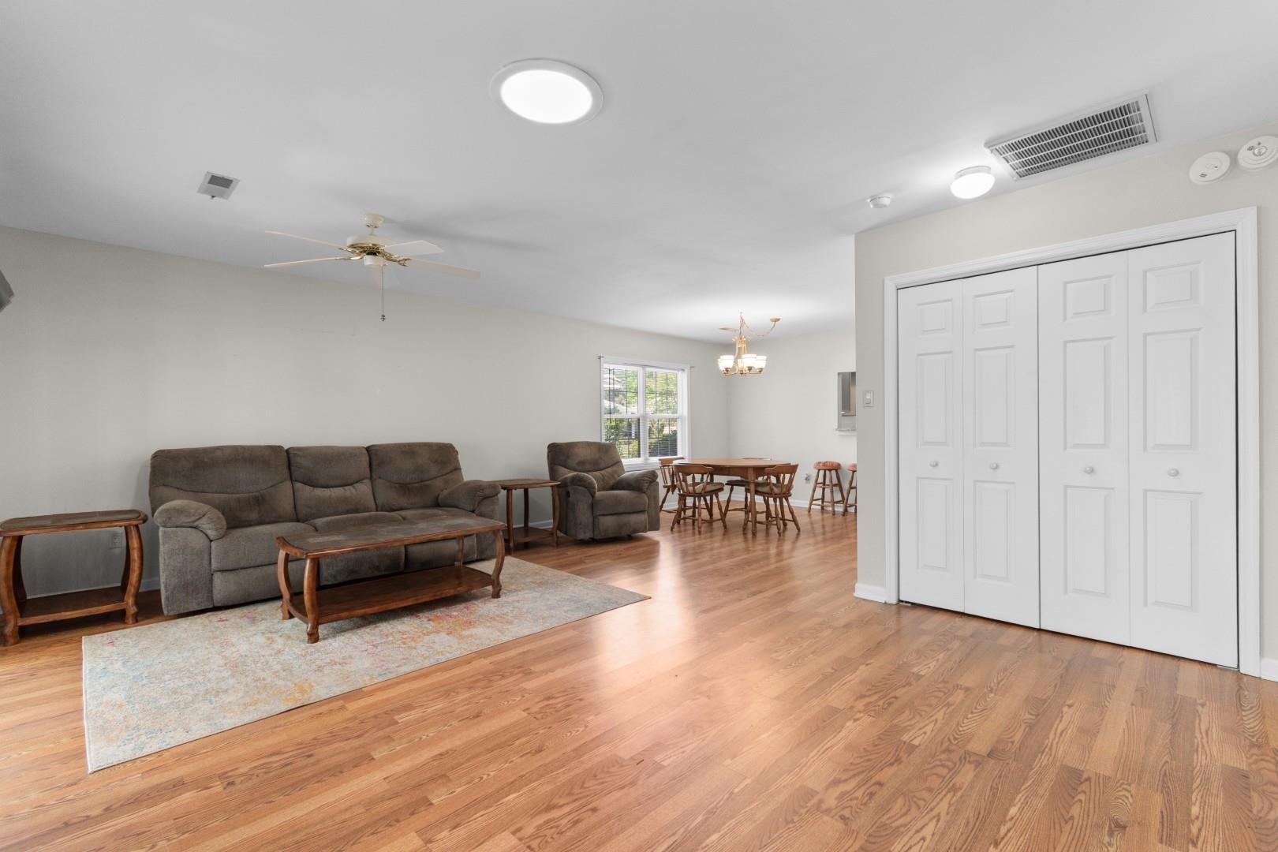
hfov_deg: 100.4
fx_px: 532
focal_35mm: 15
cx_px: 639
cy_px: 426
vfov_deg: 77.3
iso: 100
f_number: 4.5
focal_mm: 10
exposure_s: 1/3
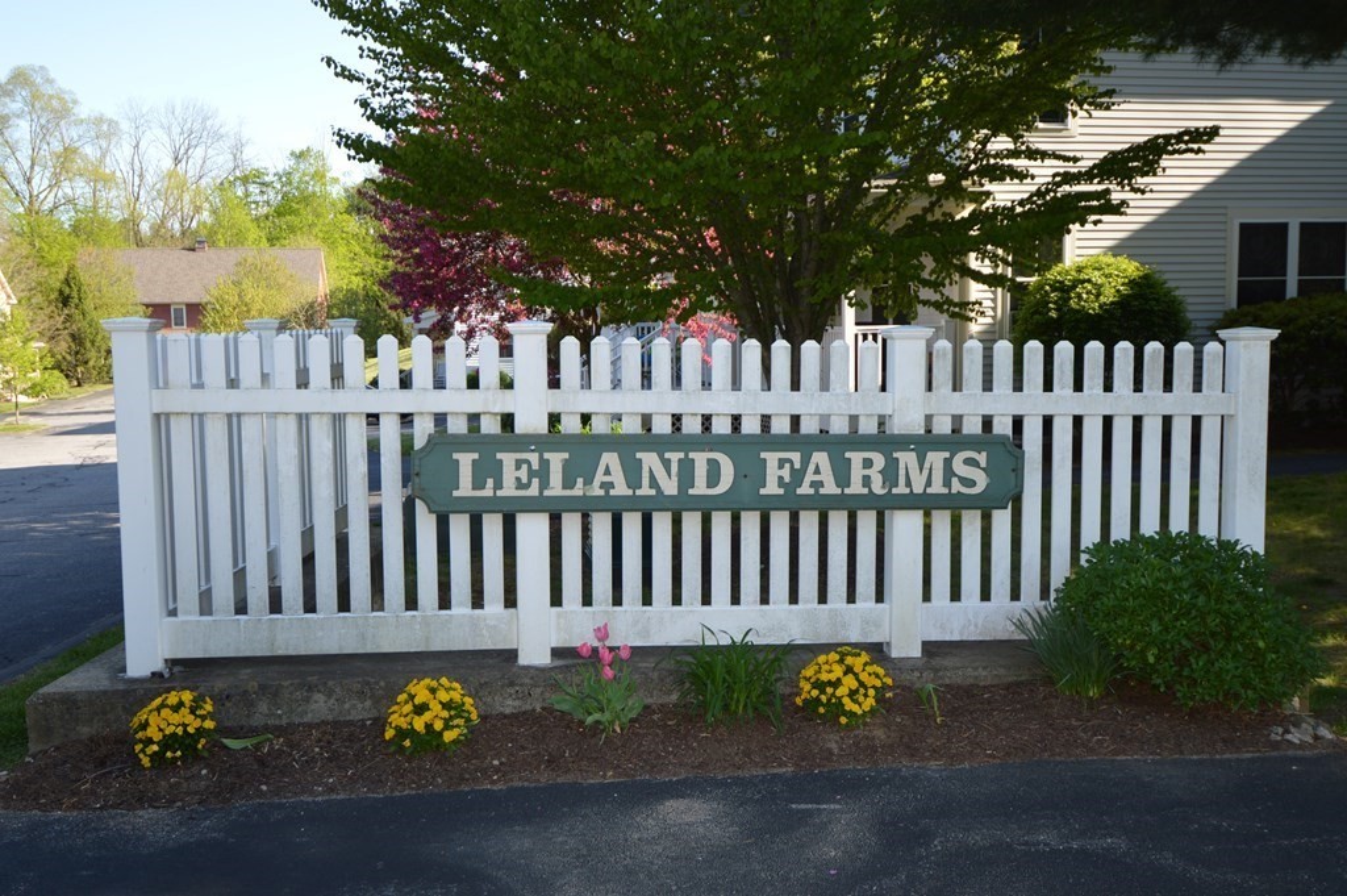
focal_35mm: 36
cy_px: 448
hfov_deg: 53.2
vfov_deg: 36.8
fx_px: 1346
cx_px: 674
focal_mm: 24
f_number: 4.5
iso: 100
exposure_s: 1/200
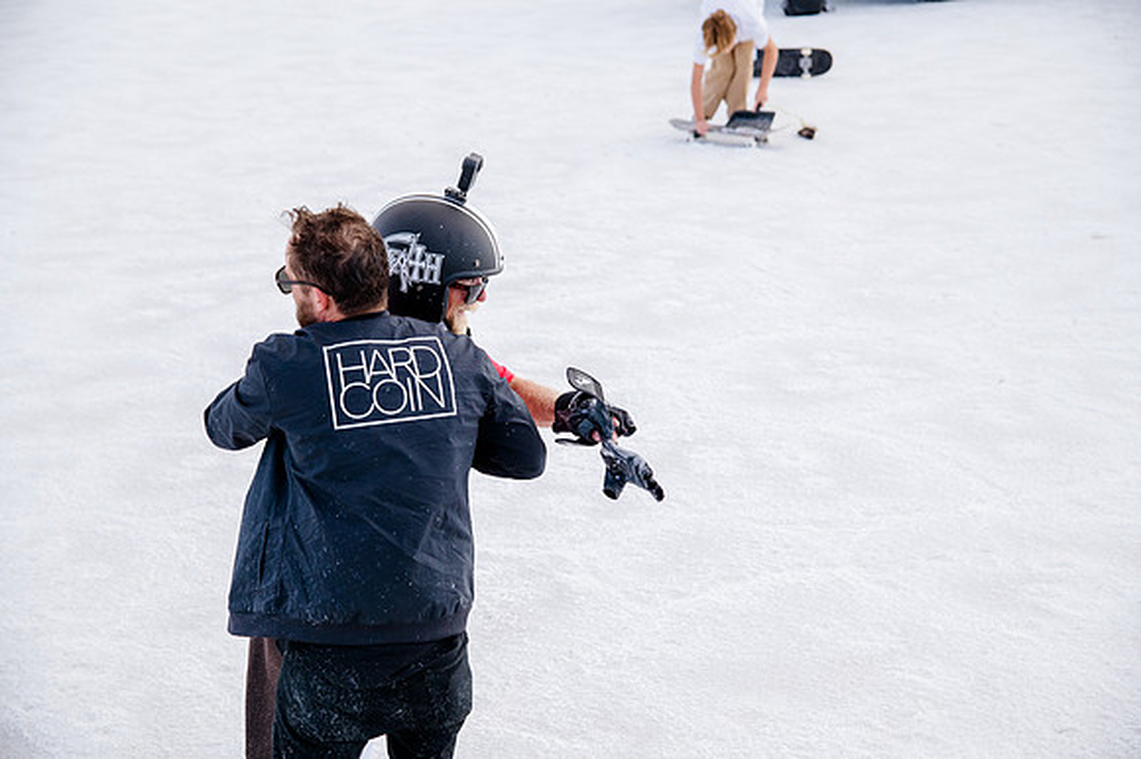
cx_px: 570
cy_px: 380
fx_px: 2376
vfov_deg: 18.2
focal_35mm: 75
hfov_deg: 27.0
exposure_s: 1/800
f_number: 5.6
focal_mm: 75
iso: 400
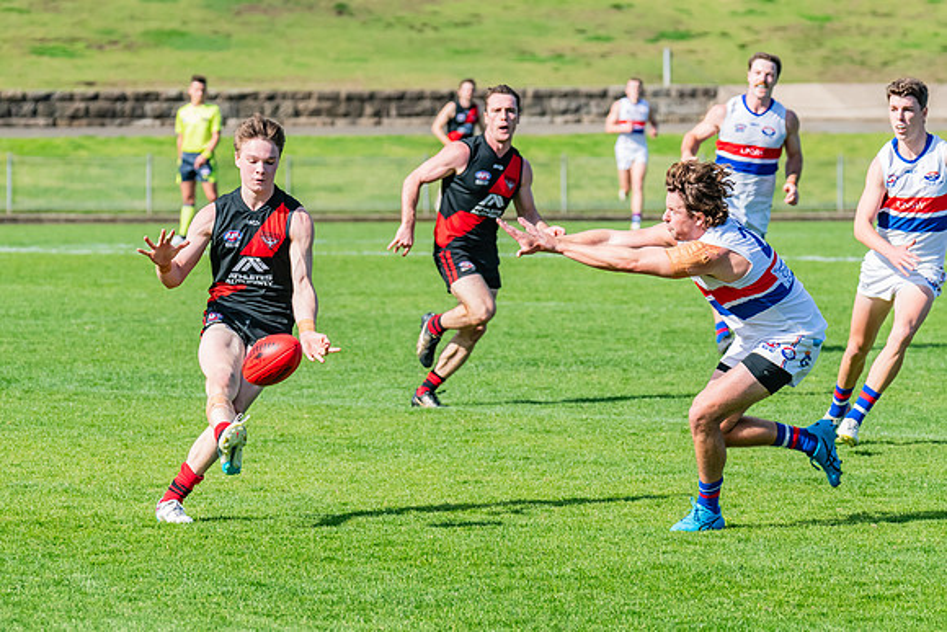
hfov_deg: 6.3
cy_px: 323
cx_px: 306
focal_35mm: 326
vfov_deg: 4.2
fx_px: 8574
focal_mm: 240
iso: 800
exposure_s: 1/1600
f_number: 9
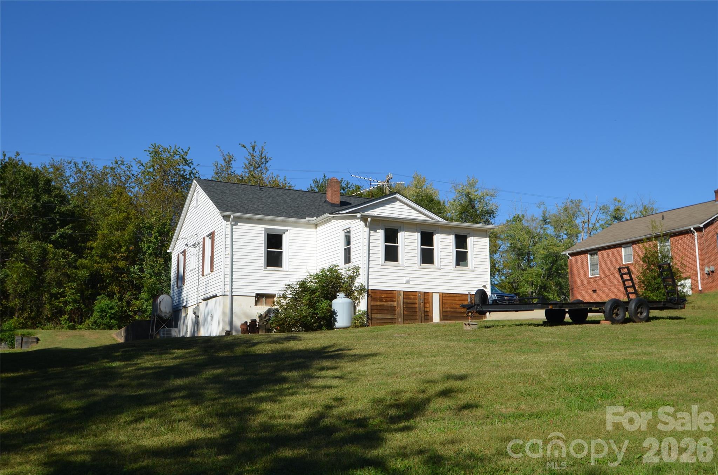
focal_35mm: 36
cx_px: 359
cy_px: 238
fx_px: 716
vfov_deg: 36.7
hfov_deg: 53.2
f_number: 9
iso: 100
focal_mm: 24
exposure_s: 1/320
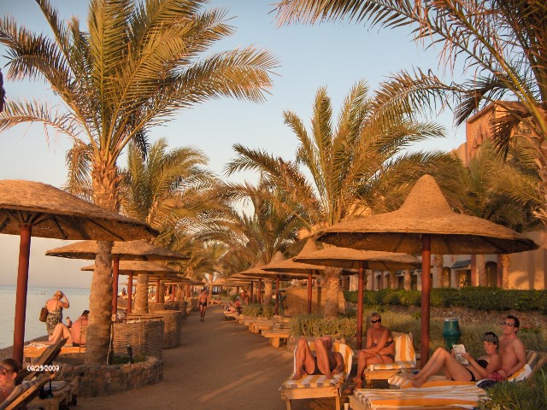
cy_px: 205
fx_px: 616
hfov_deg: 47.9
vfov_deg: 36.8
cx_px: 274
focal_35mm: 39
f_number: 2.8
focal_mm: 8
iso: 100
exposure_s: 1/370
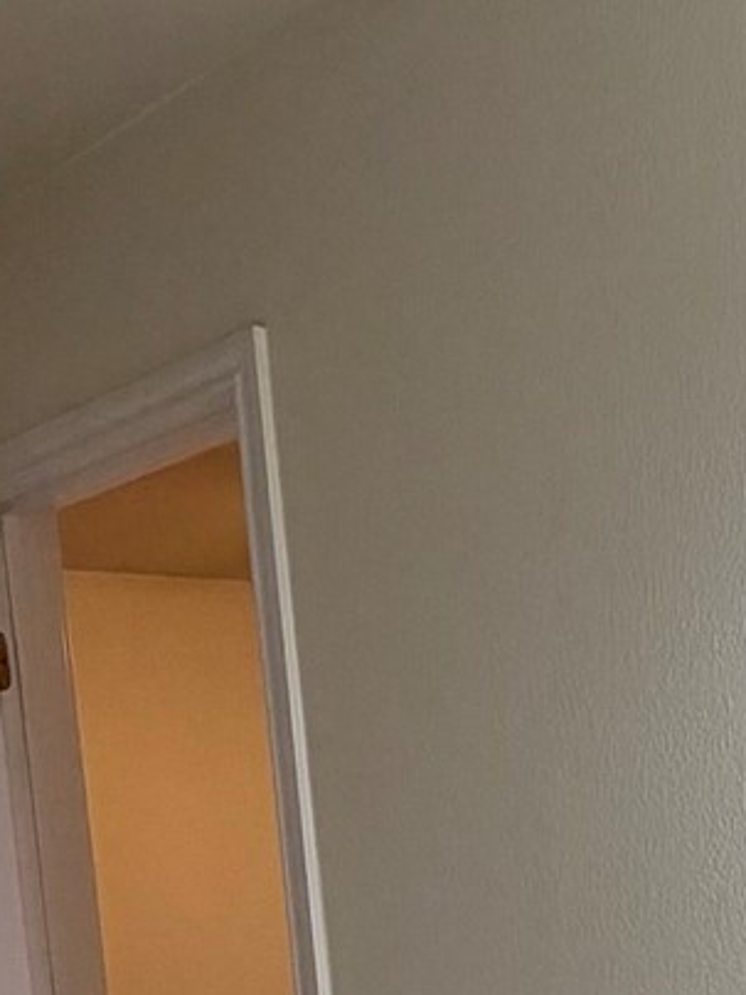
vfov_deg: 25.6
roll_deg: +5.3
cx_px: 835
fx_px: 2040
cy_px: 1064
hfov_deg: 19.8
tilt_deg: -4.0
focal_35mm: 71
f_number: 2.2
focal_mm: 2.22
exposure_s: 1/120
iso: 160
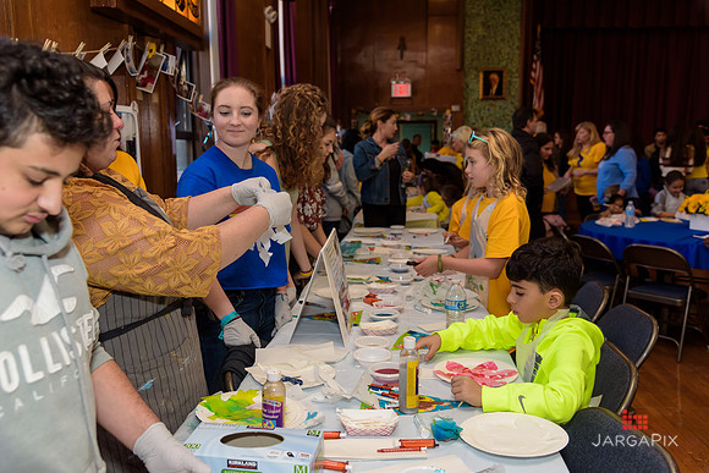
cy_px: 236
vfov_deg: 42.3
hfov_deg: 60.3
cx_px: 354
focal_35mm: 31
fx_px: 611
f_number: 4
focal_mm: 31
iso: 400
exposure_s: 1/250
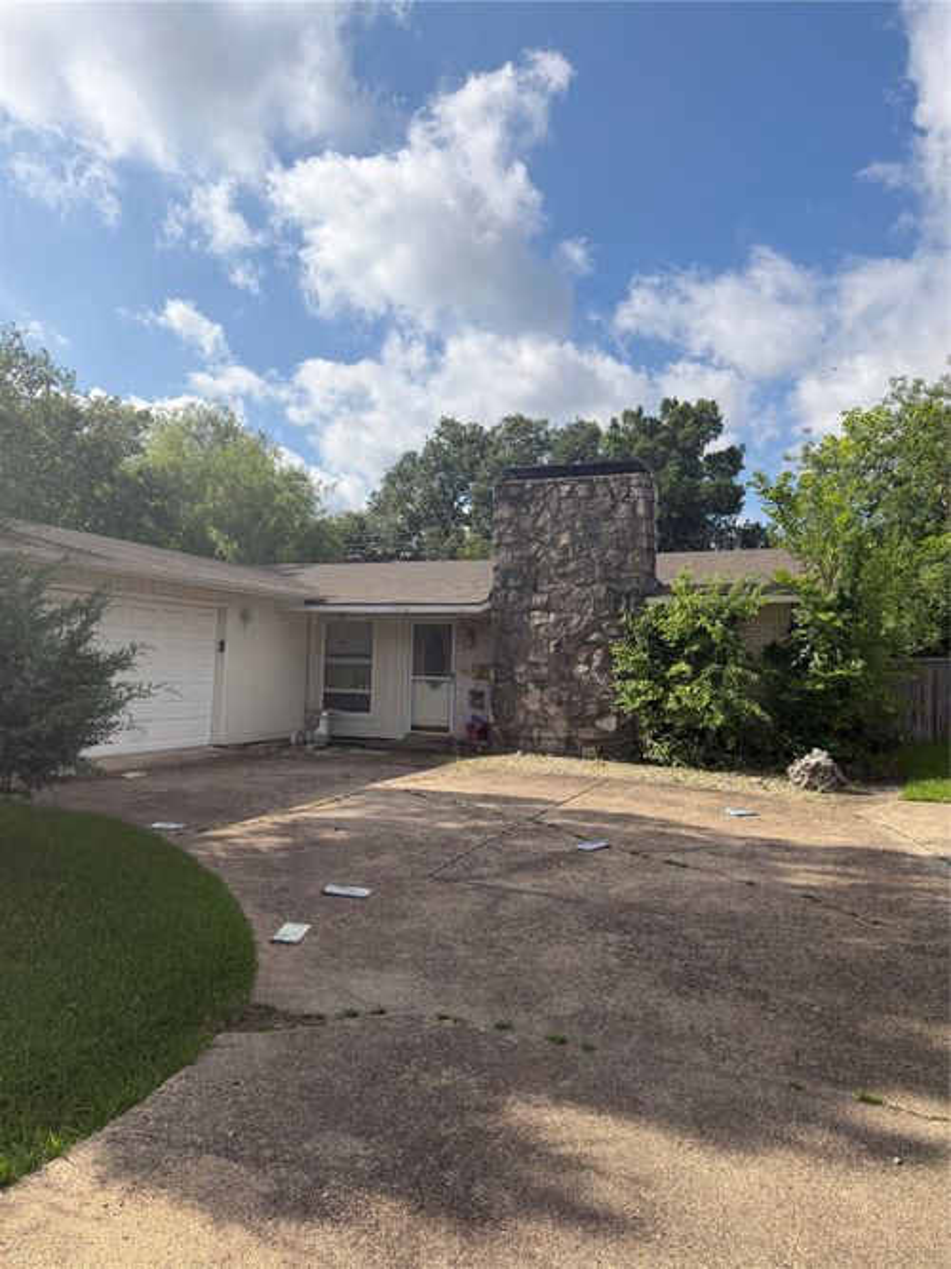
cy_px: 634
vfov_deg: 71.6
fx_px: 879
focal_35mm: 24
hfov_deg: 56.8
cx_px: 476
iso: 125
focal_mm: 6.76
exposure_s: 1/4405
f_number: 1.78
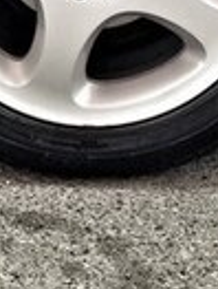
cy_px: -150
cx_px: 88
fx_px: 978
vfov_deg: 15.4
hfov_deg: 12.7
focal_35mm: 117
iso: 40
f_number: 2.2
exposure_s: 1/50
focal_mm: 3.3
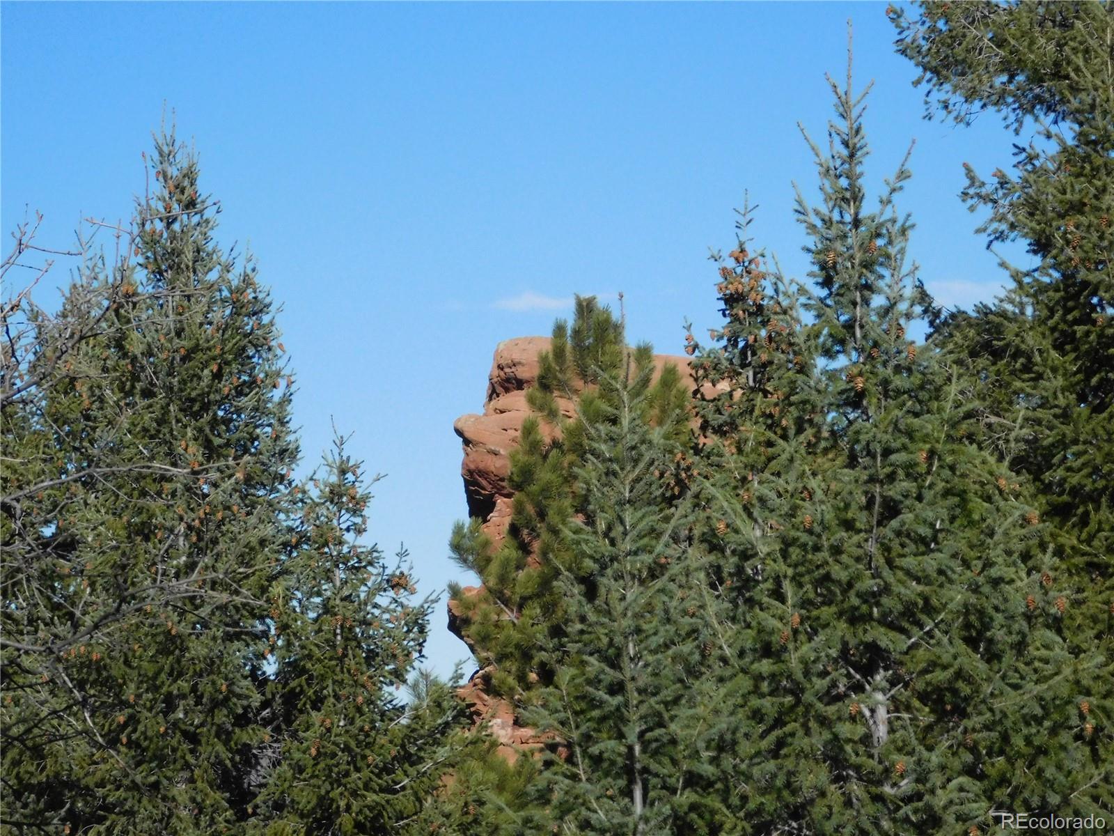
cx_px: 557
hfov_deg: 14.7
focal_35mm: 134
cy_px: 418
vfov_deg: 11.1
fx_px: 4312
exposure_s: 1/1500
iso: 800
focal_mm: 23.7
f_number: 10
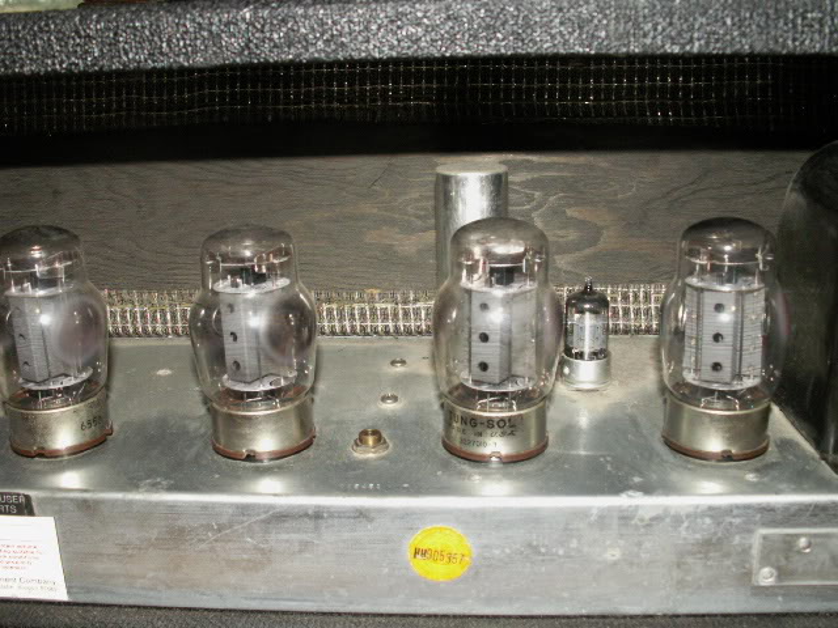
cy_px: 314
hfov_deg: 52.6
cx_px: 419
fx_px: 847
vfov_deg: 40.7
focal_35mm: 35
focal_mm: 5.9
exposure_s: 1/40
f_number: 2.8
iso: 160
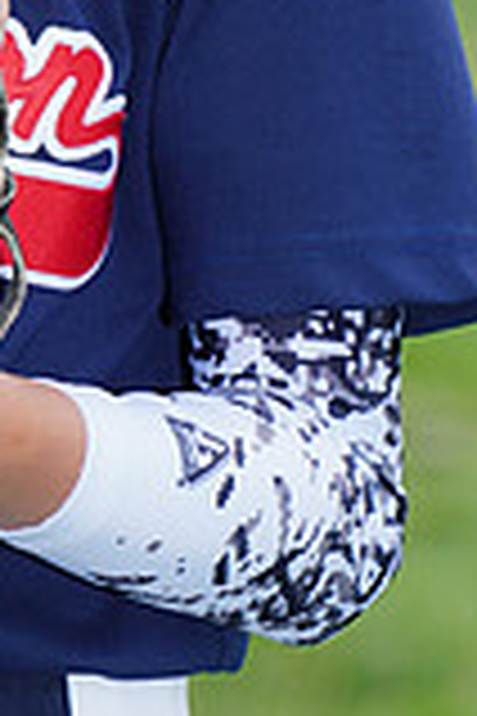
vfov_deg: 2.8
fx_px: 14527
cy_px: -455
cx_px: -169
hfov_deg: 1.9
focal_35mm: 731
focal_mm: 200
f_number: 8
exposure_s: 1/250
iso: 200
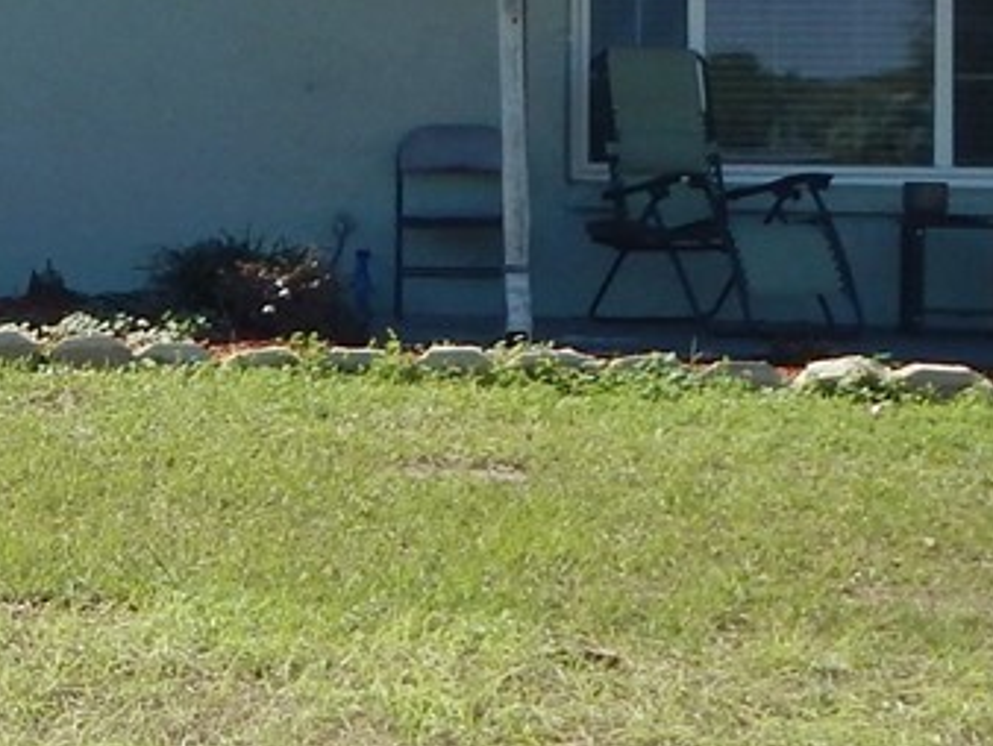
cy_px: 176
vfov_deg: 14.2
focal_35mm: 104
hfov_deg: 17.1
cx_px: -482
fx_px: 2985
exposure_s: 1/400
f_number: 6
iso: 125
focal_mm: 4
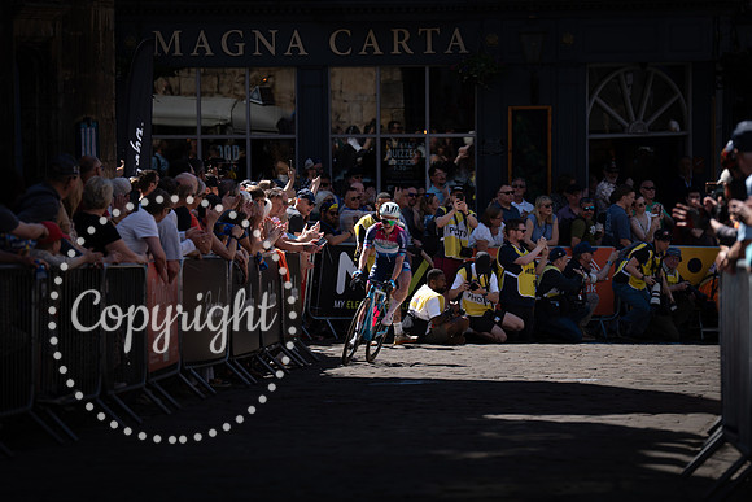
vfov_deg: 6.7
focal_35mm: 204
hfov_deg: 10.1
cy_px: 251
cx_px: 376
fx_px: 4260
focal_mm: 200
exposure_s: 1/1600
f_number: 4
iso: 100
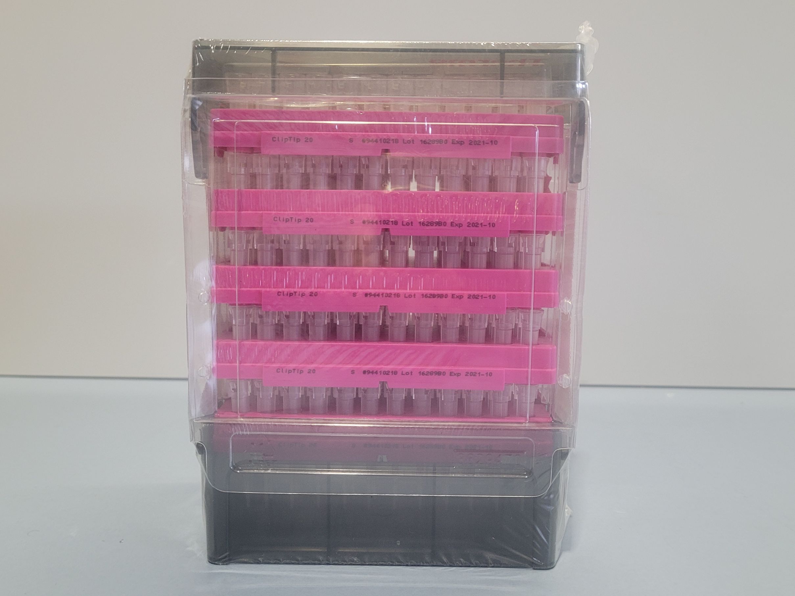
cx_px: 398
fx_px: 597
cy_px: 298
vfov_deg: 53.1
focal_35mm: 26
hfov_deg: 67.3
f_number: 1.8
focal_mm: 5.4
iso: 200
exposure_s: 1/50
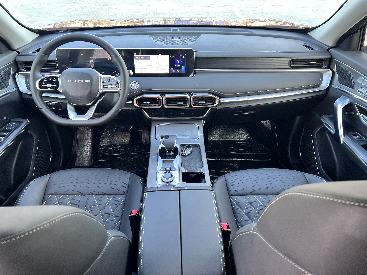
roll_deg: -0.2
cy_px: 138
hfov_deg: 67.3
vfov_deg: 53.1
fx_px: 276
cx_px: 184
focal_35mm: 26
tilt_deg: -32.6
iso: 125
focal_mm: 5.7
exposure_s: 1/121
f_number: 1.5
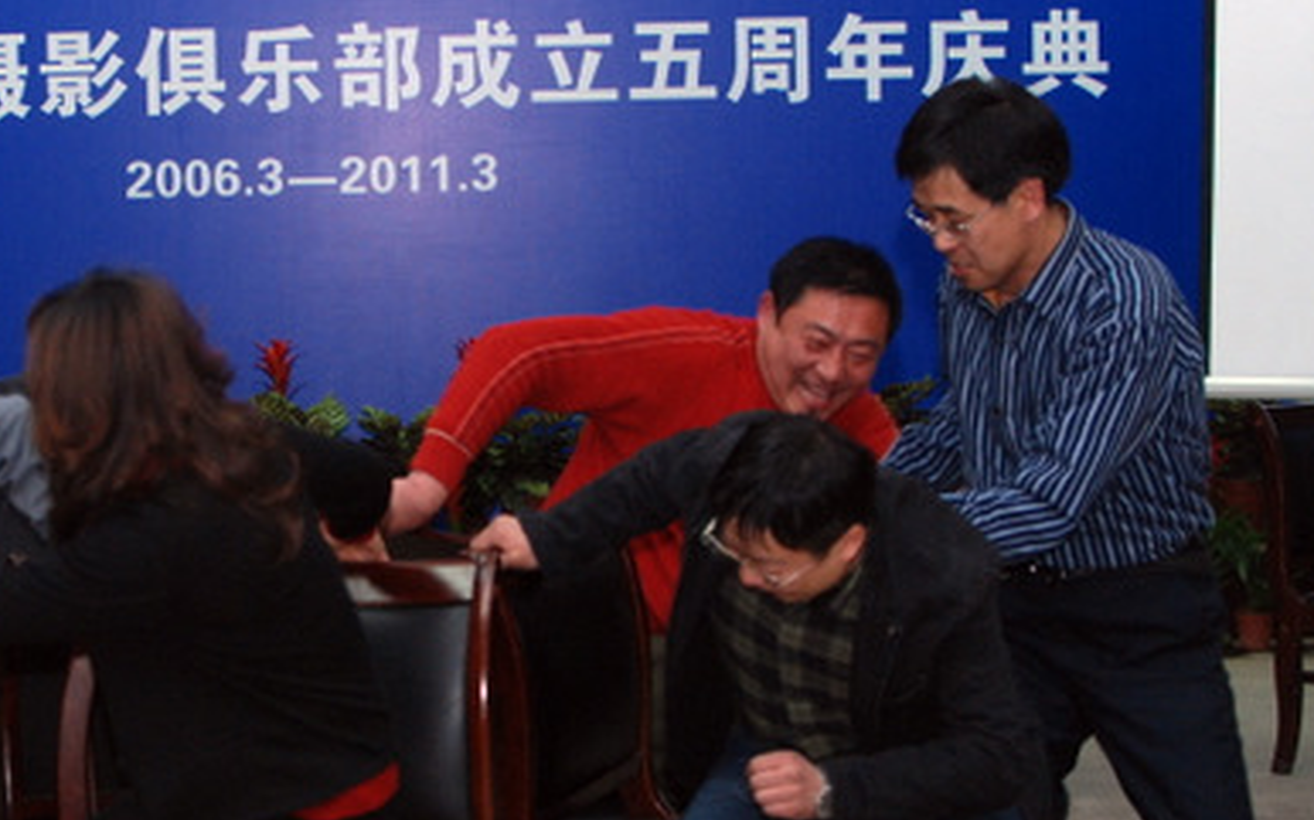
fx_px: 4229
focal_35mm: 118
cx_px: 279
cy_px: 441
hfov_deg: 17.5
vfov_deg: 11.1
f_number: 4
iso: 400
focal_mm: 35
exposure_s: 1/60
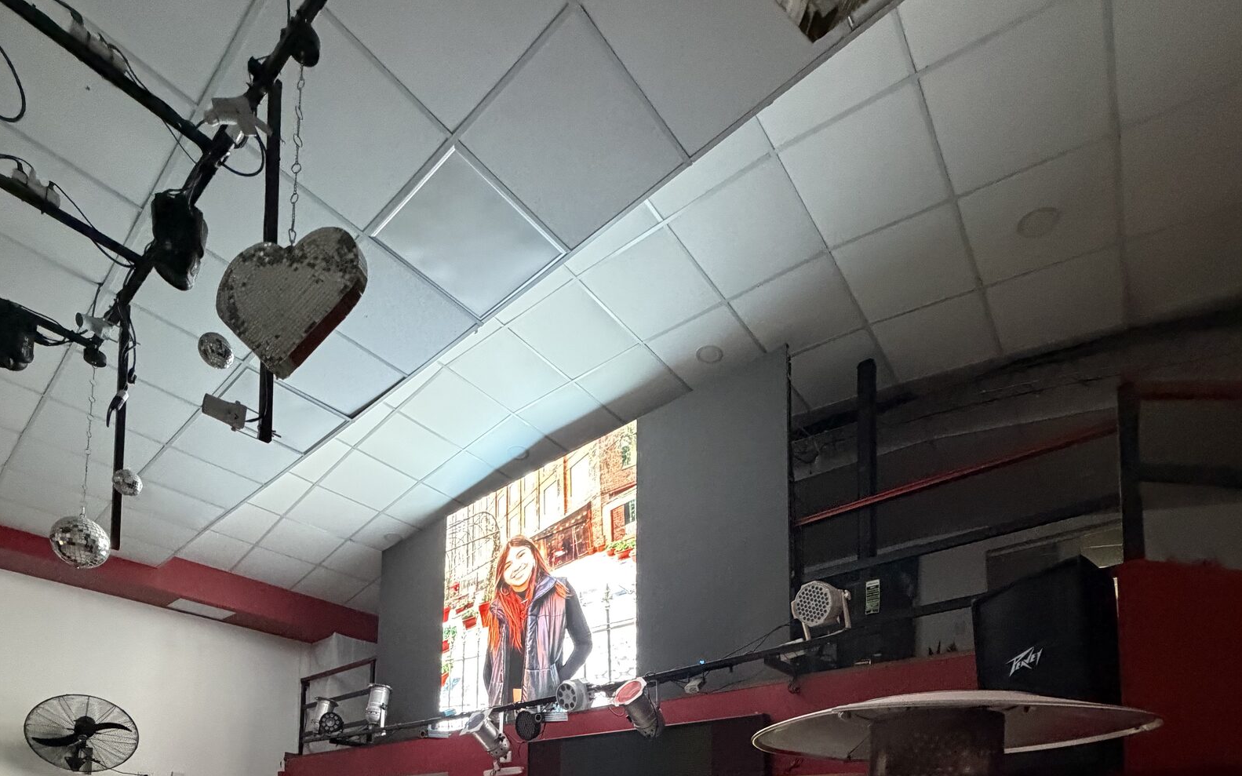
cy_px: 798
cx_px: 625
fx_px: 677
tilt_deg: +5.0
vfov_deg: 47.9
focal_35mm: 20
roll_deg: -0.1
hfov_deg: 85.1
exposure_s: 1/60
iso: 640
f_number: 2.2
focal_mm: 2.22
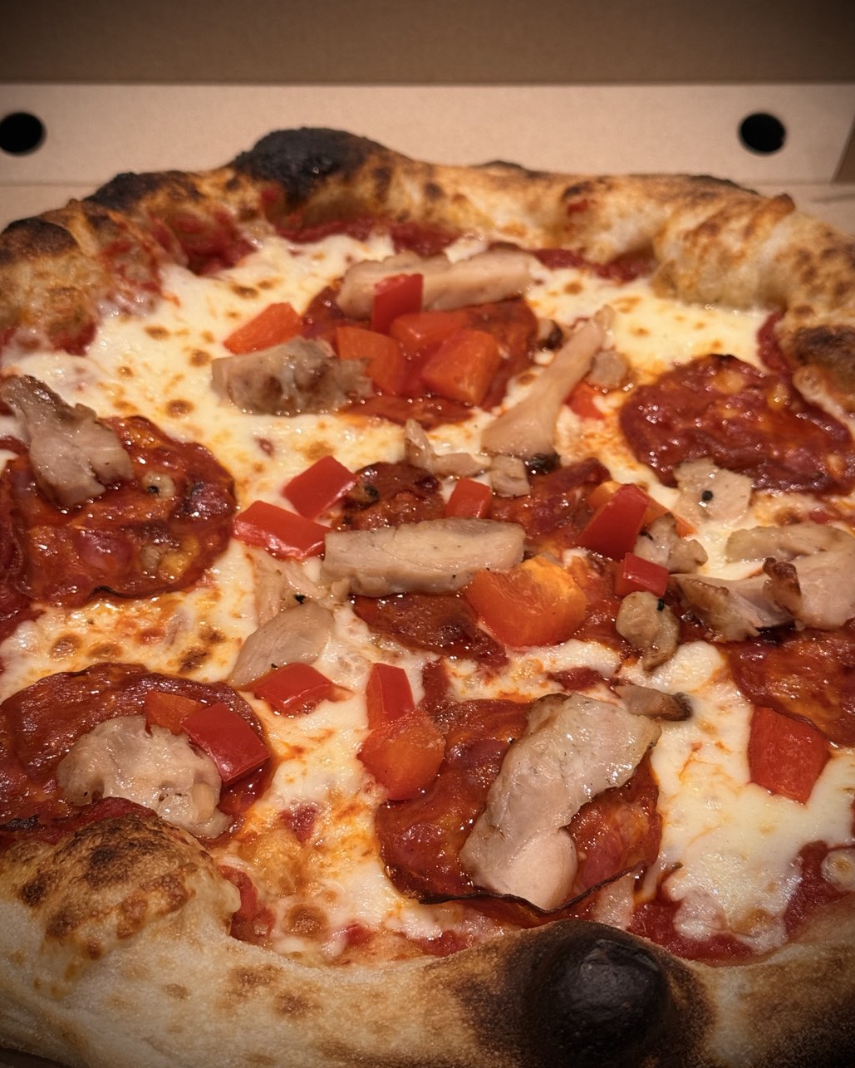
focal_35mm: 51
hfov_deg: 29.7
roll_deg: -3.7
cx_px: 424
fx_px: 1613
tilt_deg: -41.5
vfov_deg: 36.7
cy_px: 520
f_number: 1.78
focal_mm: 6.76
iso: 160
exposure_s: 1/60
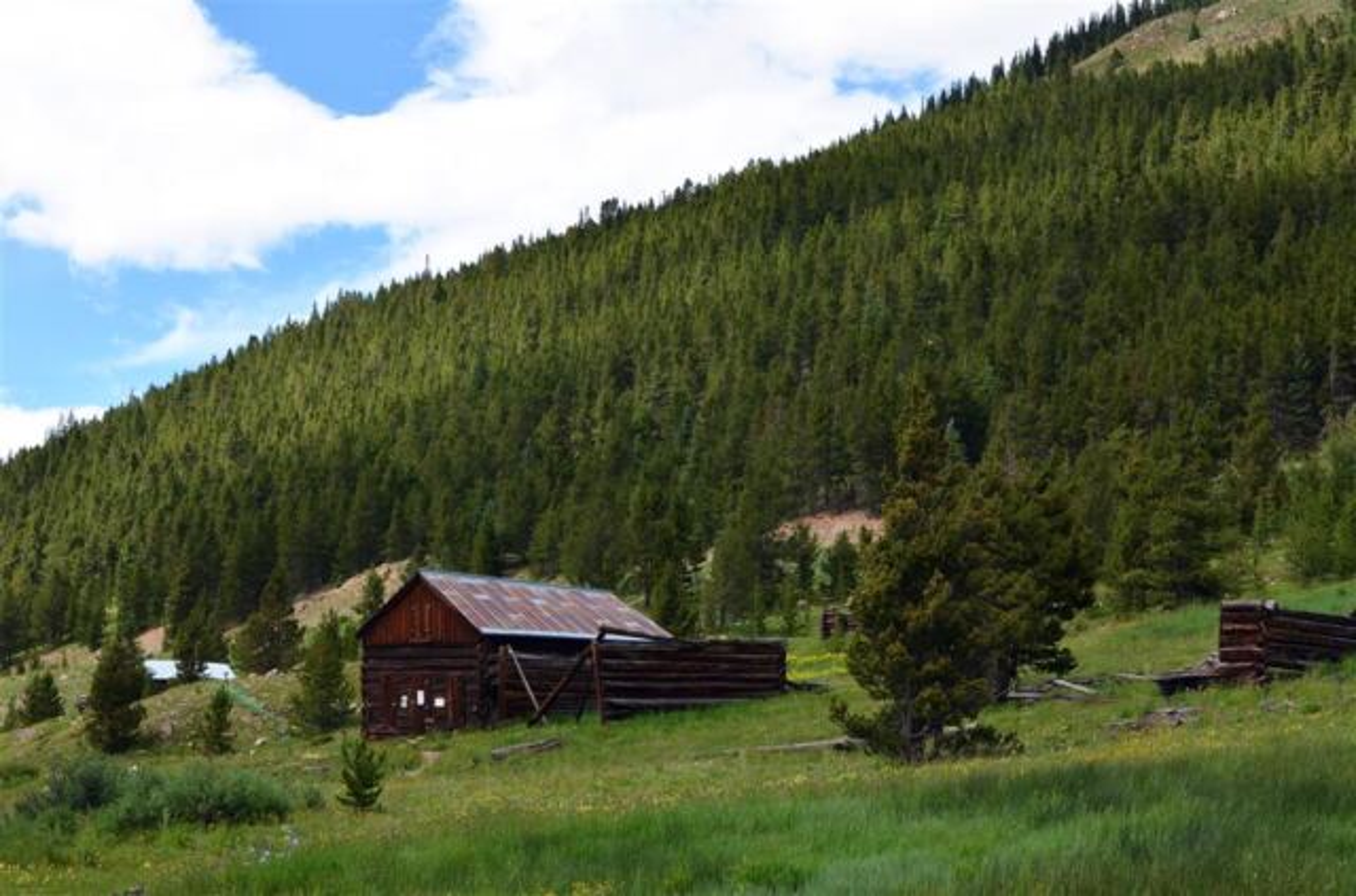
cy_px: 448
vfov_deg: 25.6
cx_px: 678
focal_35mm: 52
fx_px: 1972
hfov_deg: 37.9
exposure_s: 1/200
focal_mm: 35
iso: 100
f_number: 7.1
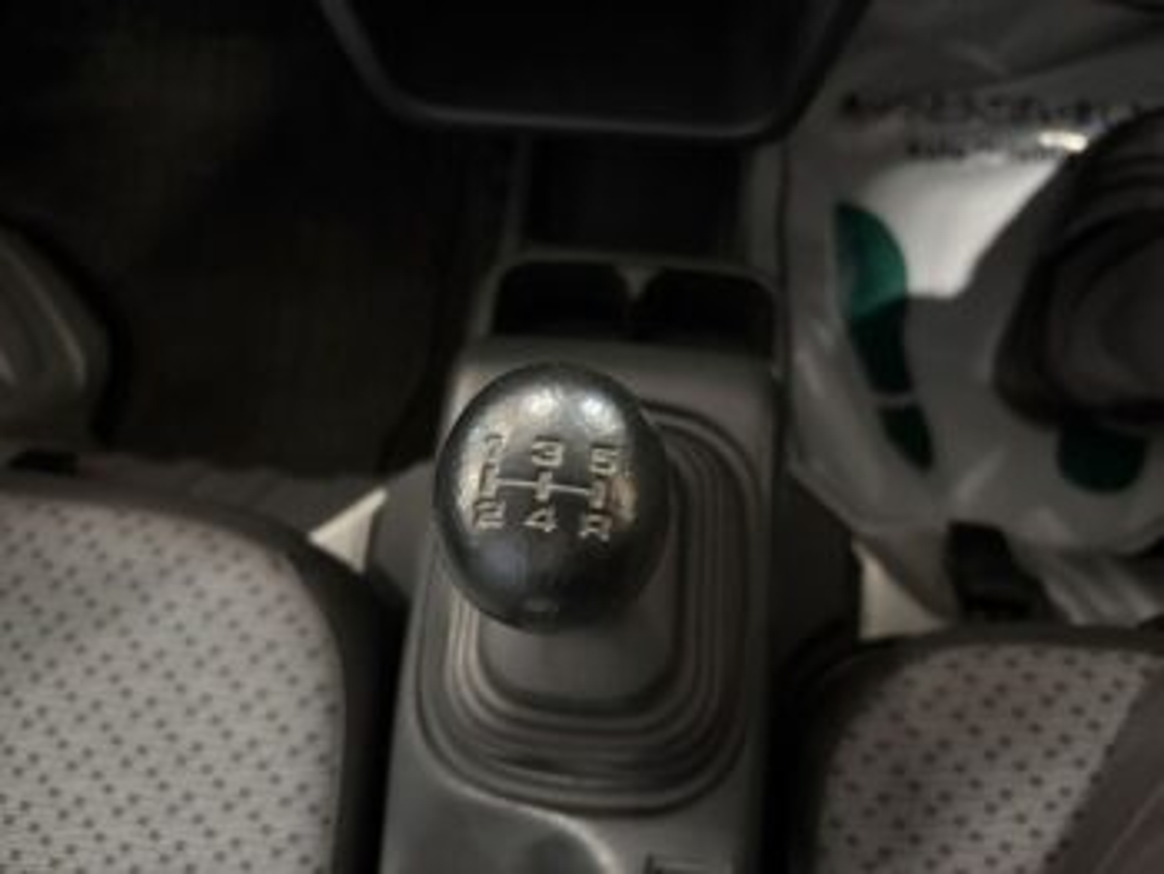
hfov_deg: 67.3
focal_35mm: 26
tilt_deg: -75.7
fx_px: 875
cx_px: 582
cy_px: 437
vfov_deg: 53.1
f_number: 1.6
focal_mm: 5.96
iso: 1600
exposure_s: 1/15
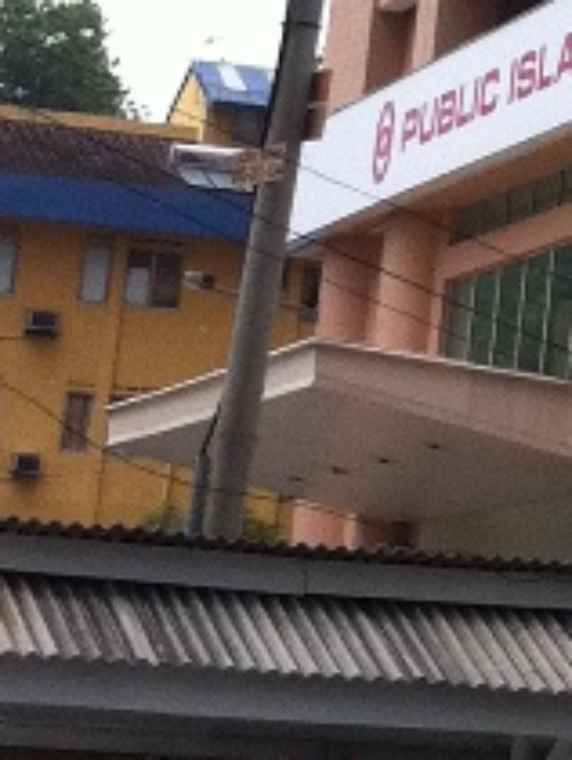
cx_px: 1222
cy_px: -347
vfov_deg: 9.9
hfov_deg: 7.3
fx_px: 4266
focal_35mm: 194
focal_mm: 3.85
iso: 125
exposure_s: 1/120
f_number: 2.8
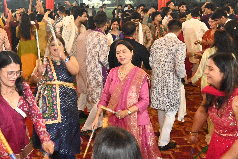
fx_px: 351
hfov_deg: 36.9
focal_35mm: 53
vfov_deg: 25.4
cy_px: 55
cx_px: 73
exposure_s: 1/80
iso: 16000
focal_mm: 24.5
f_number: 7.1
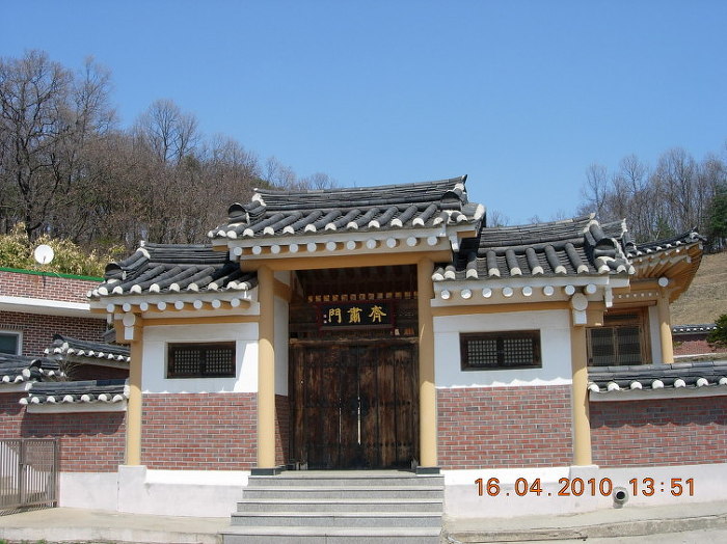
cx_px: 364
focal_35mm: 38
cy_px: 272
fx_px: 798
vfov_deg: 37.7
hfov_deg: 49.0
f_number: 4.8
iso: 64
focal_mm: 7.8
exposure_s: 1/645
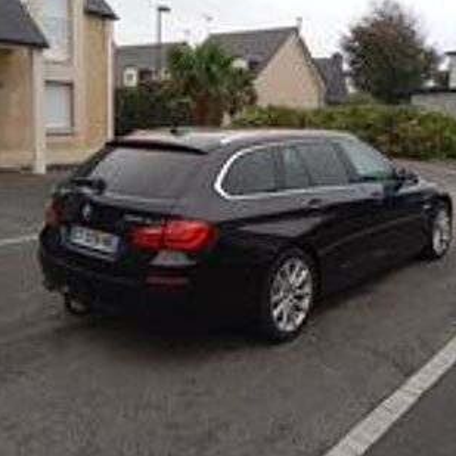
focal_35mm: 34
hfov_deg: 48.4
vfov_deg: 48.1
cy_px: 180
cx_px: 232
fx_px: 507
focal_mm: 4.27
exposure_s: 1/50
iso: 123
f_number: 1.8
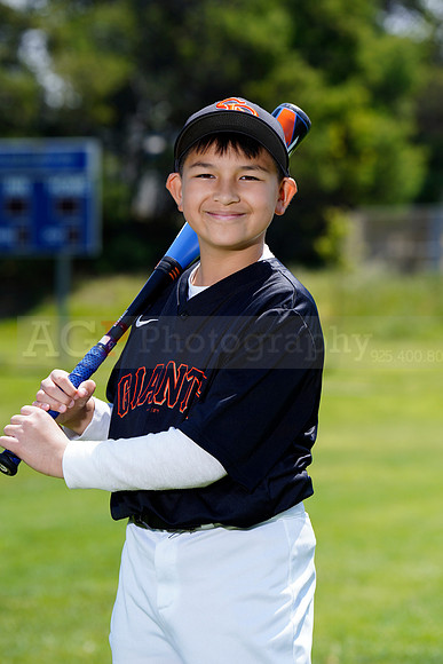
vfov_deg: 11.7
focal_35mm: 175
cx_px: 222
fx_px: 3228
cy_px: 332
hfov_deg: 7.9
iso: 100
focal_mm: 175
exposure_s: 1/250
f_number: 6.3
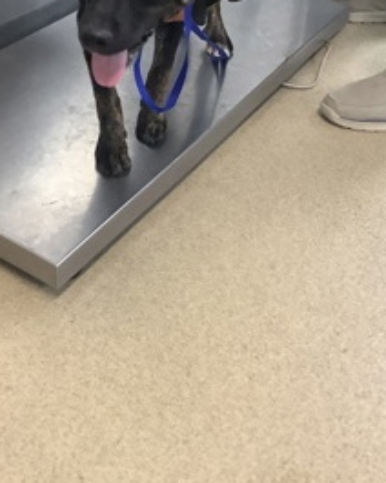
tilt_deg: -31.7
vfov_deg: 37.8
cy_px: 122
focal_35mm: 48
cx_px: 163
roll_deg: +1.4
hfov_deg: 31.4
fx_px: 685
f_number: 2.4
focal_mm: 3.3
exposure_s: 1/60
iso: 320
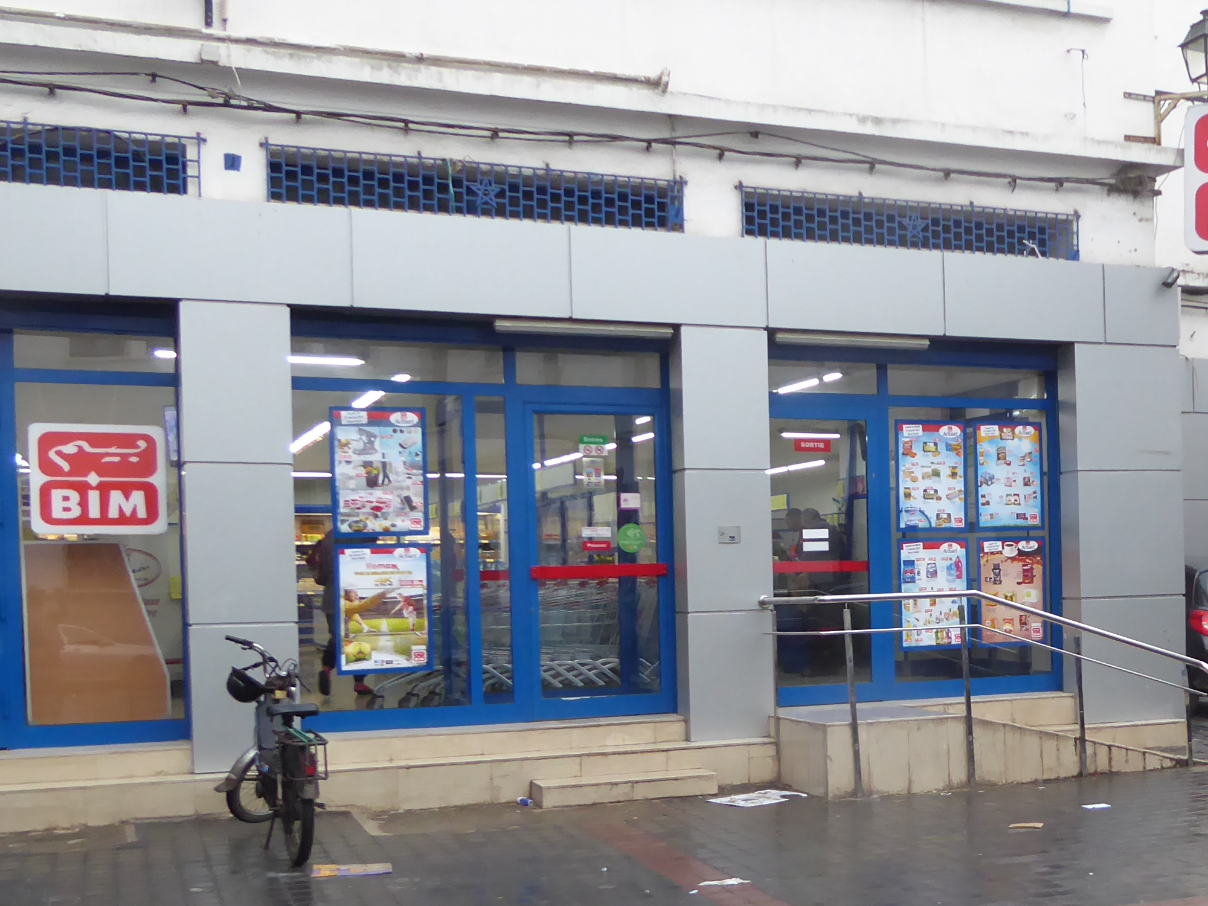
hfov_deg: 37.0
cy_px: 620
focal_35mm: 50
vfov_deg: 28.9
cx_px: 943
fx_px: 1745
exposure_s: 1/60
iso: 250
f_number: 3.3
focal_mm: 4.3
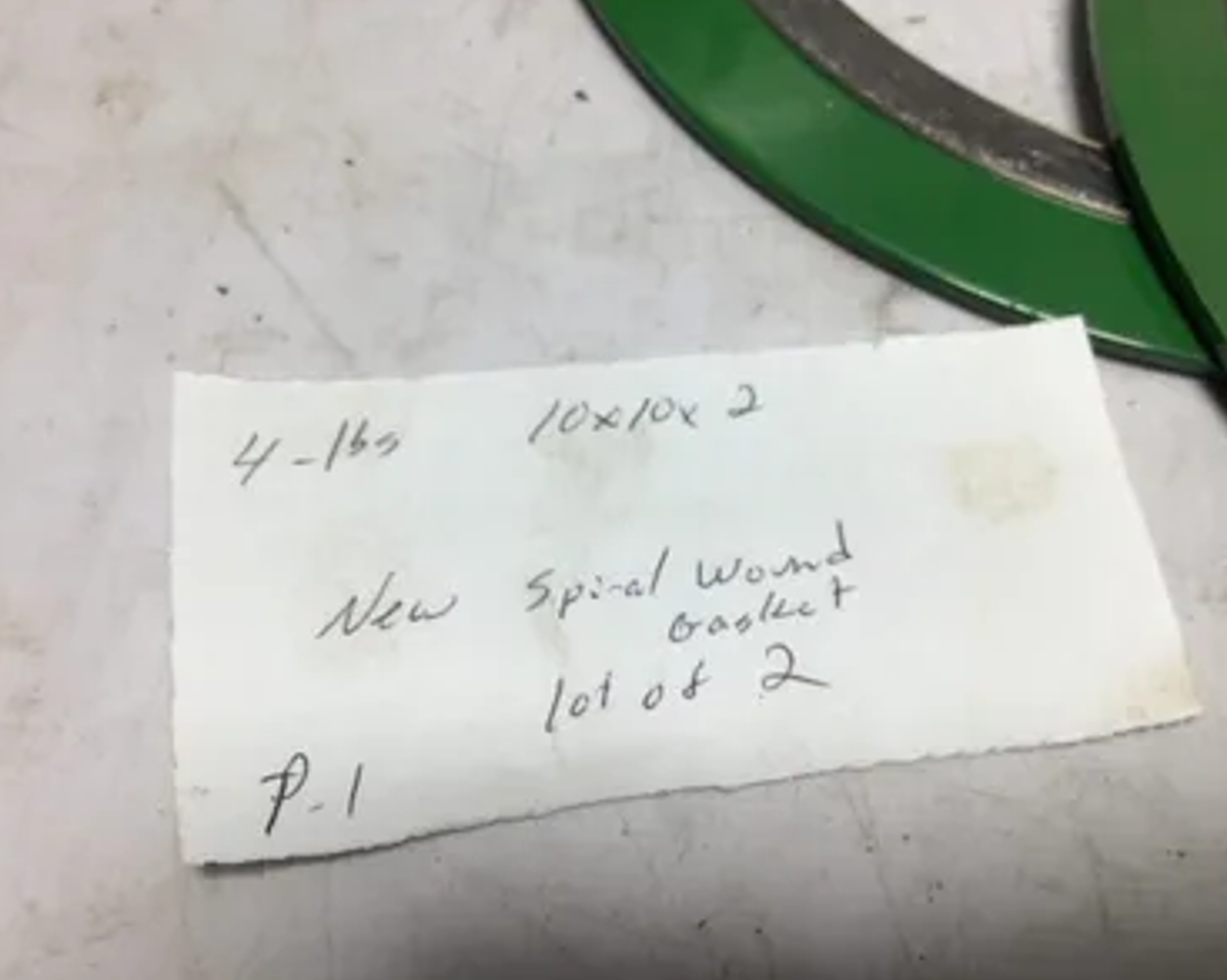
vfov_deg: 44.5
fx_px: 1197
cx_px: 645
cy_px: 485
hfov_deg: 54.2
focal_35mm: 33
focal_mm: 3.3
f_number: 2.4
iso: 25
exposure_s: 1/190
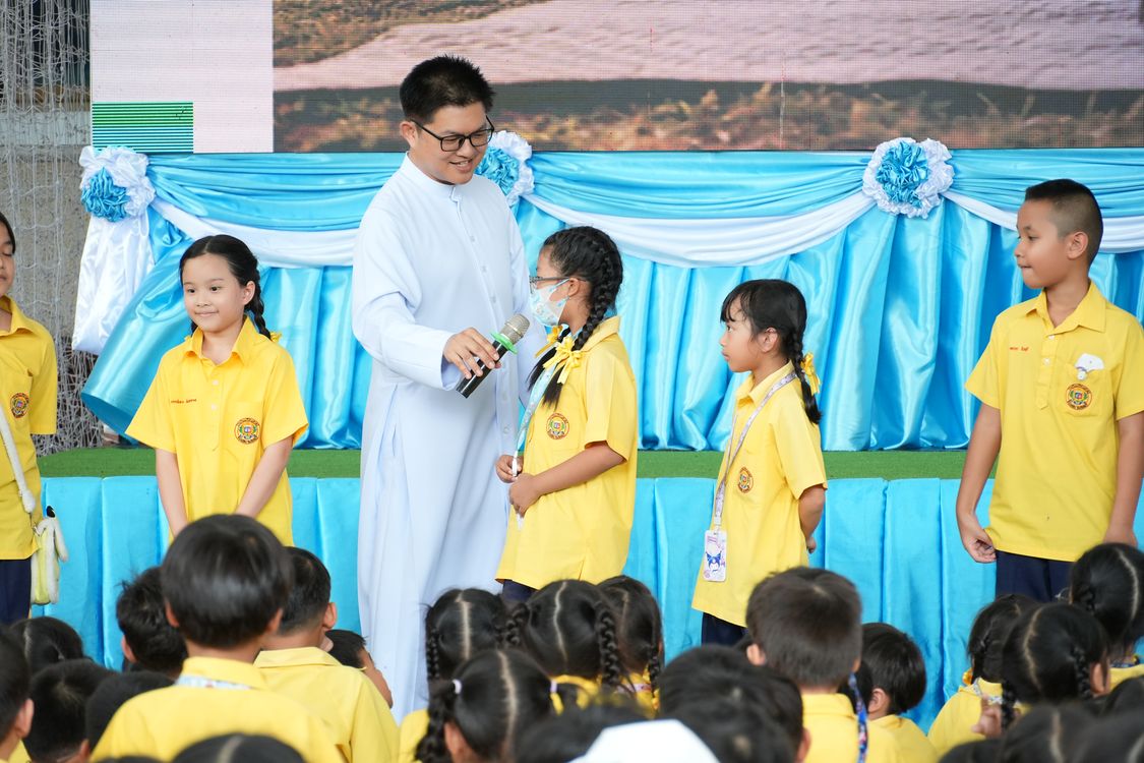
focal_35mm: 158
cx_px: 572
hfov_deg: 13.0
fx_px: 5005
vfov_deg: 8.7
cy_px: 382
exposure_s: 1/125
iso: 1000
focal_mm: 105
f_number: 5.6
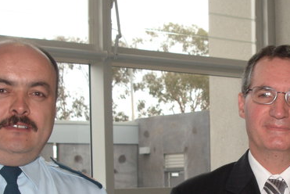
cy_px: 196
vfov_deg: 13.9
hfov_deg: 20.4
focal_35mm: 97
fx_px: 782
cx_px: 279
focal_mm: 24
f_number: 8
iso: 400
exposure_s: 1/125
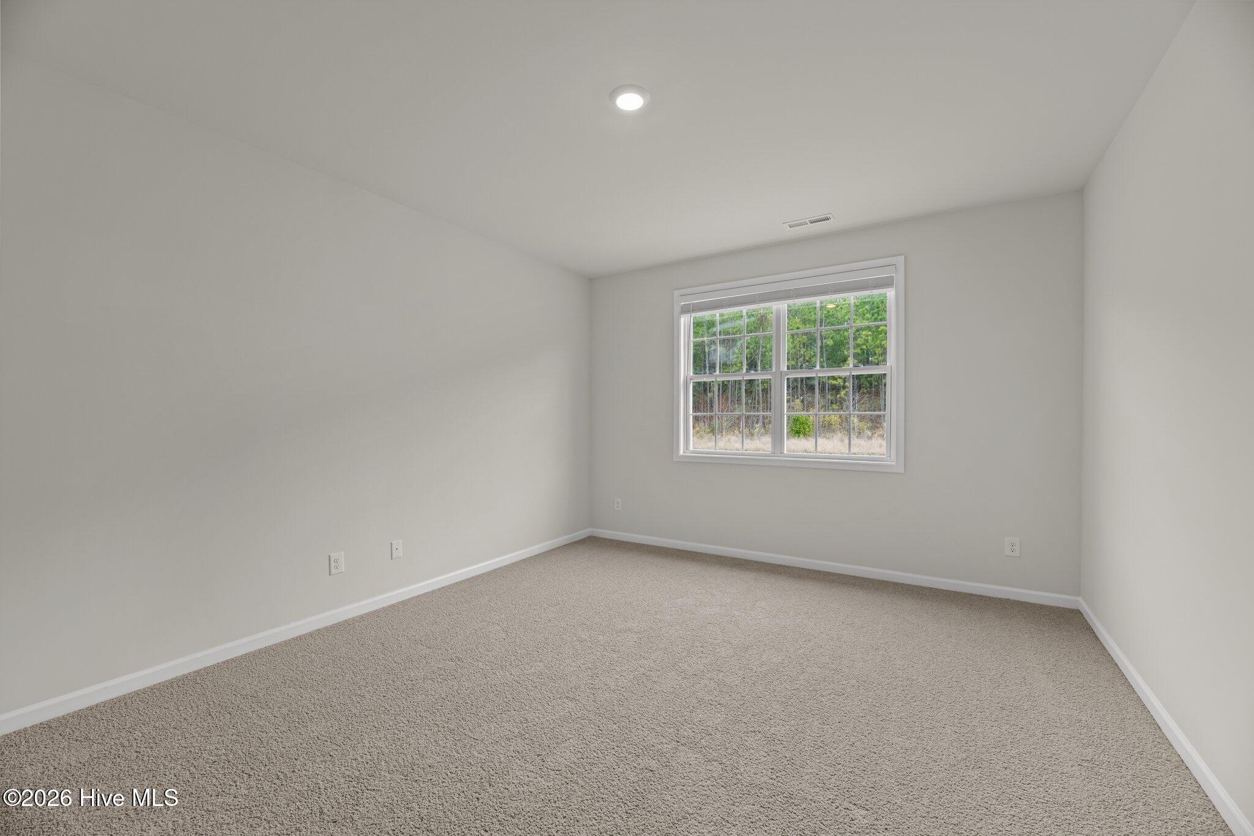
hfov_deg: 104.3
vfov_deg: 81.2
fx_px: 488
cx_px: 627
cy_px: 418
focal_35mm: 14
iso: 400
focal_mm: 14
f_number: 9
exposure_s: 1/3
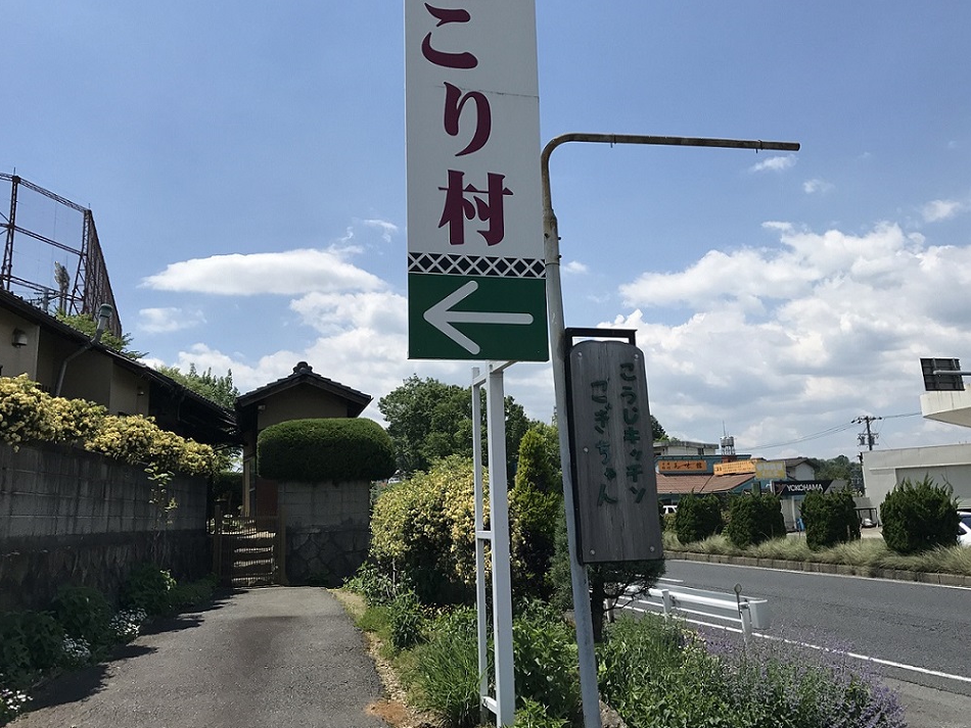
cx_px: 498
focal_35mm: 30
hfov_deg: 59.9
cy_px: 355
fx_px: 842
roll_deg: +1.8
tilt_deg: +11.0
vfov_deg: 46.8
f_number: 1.8
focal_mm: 3.99
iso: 20
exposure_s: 1/3546
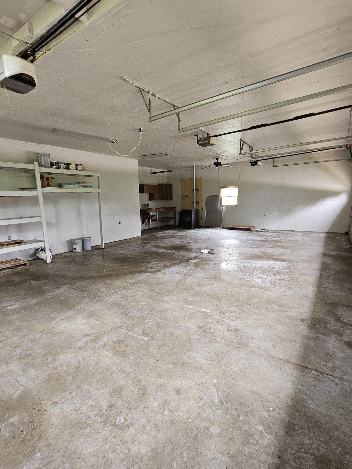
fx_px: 217
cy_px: 253
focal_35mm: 16
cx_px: 163
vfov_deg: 94.3
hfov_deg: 78.0
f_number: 2.2
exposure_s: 1/60
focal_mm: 2.2
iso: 400
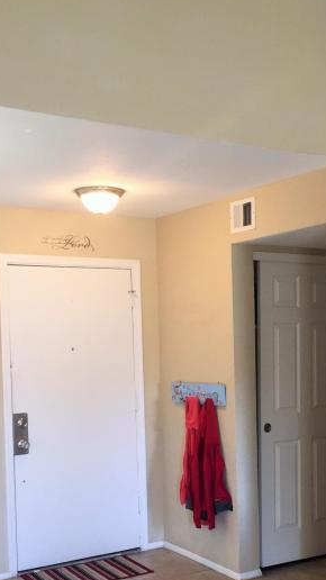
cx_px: 190
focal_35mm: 47
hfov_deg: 25.4
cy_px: 363
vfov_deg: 43.4
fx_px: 723
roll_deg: +1.1
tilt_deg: -1.2
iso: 100
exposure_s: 1/30
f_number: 2.2
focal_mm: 4.15
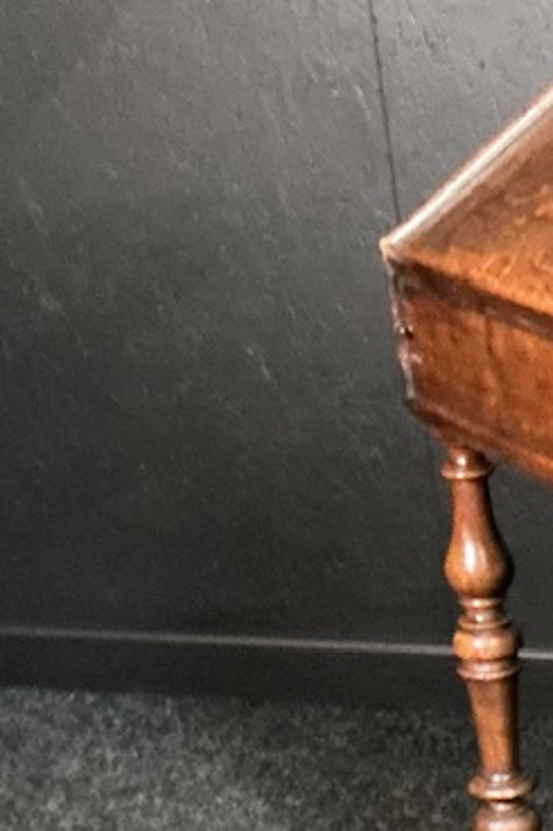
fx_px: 2421
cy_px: 734
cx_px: 1056
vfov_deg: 19.1
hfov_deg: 11.8
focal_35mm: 105
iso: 500
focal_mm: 3
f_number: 1.8
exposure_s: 1/20
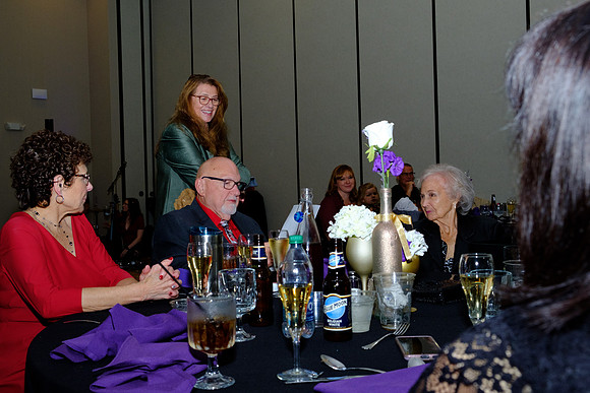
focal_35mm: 38
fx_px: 623
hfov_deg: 50.7
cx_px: 295
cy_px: 196
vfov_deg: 35.1
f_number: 6.4
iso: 1600
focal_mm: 25.4
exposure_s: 1/160
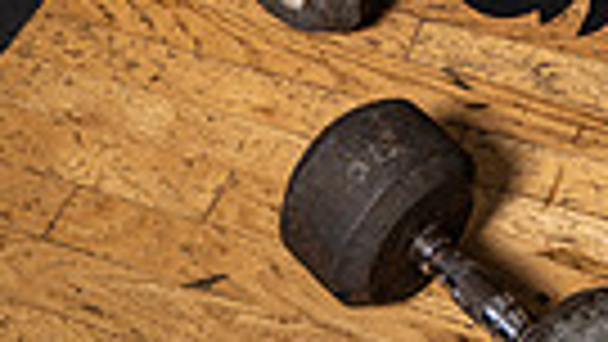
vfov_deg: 11.5
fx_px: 1354
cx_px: 631
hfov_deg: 24.0
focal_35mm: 84
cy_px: -513
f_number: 6.3
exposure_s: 1/250
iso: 200
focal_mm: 24
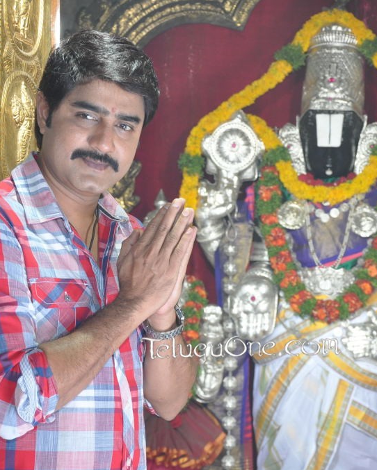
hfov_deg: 16.1
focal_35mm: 96
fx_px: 1334
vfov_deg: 20.0
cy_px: 235
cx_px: 243
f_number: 5.6
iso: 800
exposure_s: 1/80
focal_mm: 45
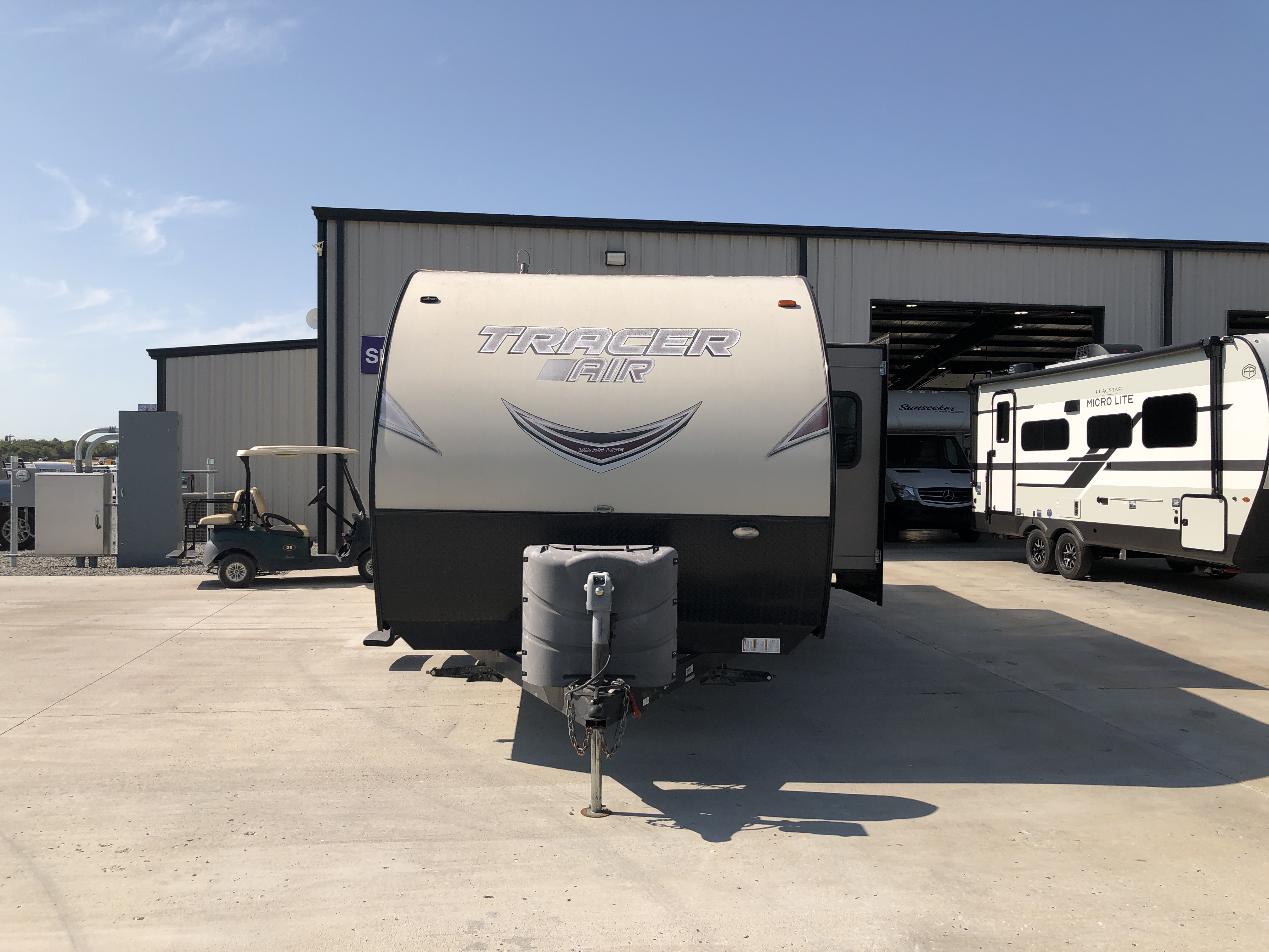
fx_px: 1026
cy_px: 476
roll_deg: -0.5
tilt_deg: -1.9
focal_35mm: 28
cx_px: 634
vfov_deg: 49.7
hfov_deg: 63.4
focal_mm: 3.99
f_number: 1.8
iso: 20
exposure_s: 1/2404
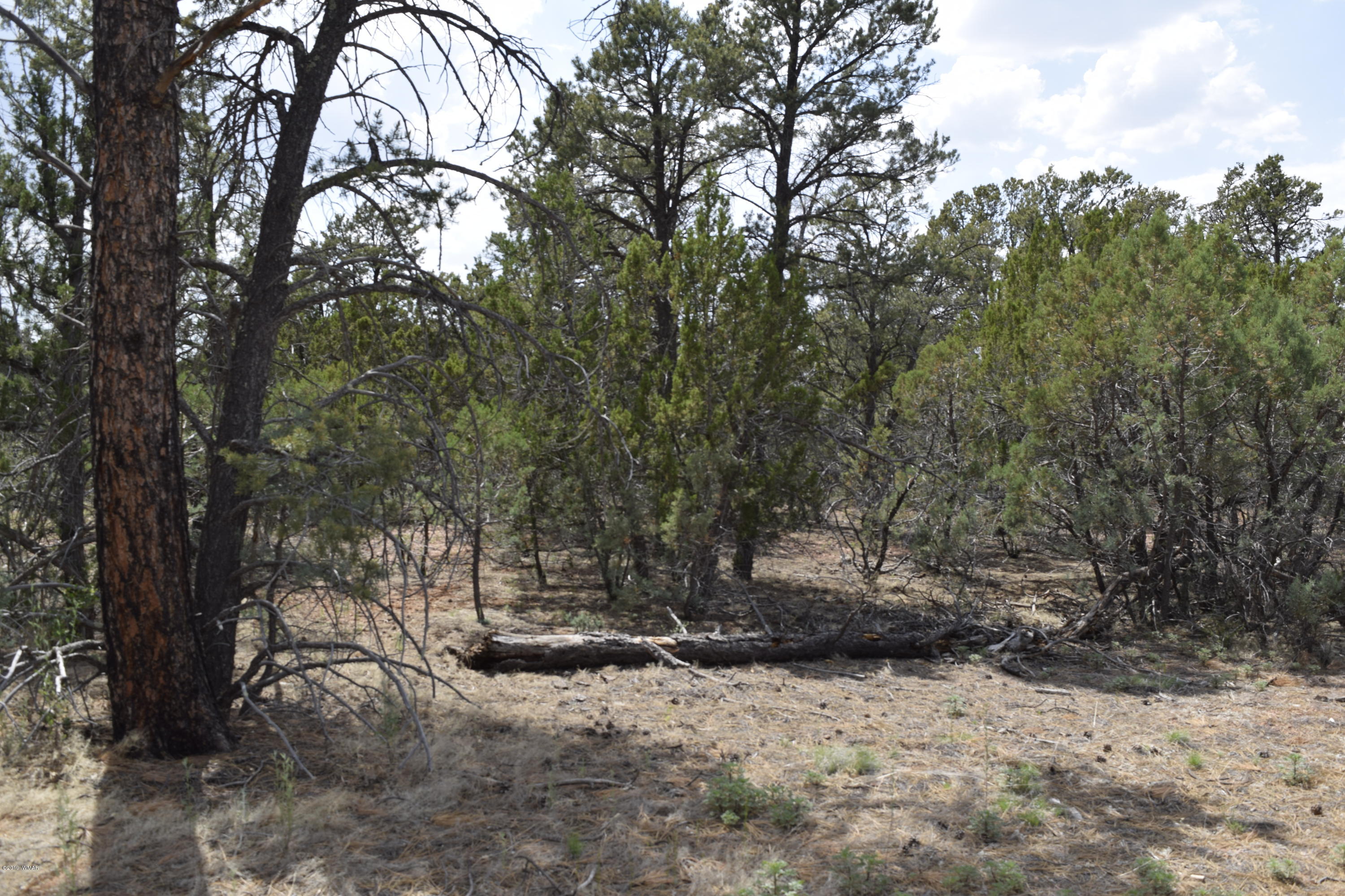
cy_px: 448
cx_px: 672
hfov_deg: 61.9
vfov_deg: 43.6
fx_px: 1121
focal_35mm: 30
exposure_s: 1/200
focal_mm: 20
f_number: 9
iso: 100
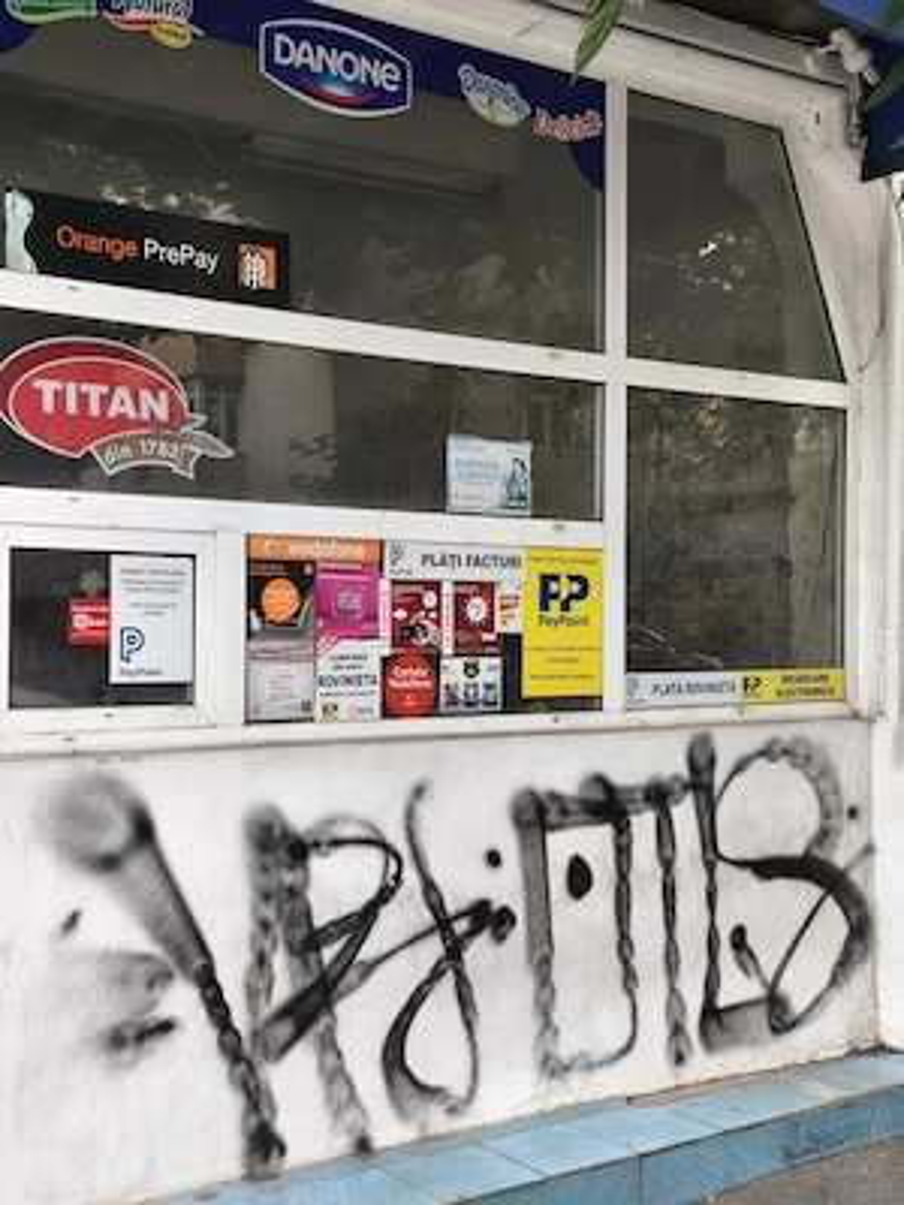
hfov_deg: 31.5
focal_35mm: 46
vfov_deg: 41.2
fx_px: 1602
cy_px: 602
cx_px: 452
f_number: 1.65
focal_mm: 6.18
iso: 125
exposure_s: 1/100
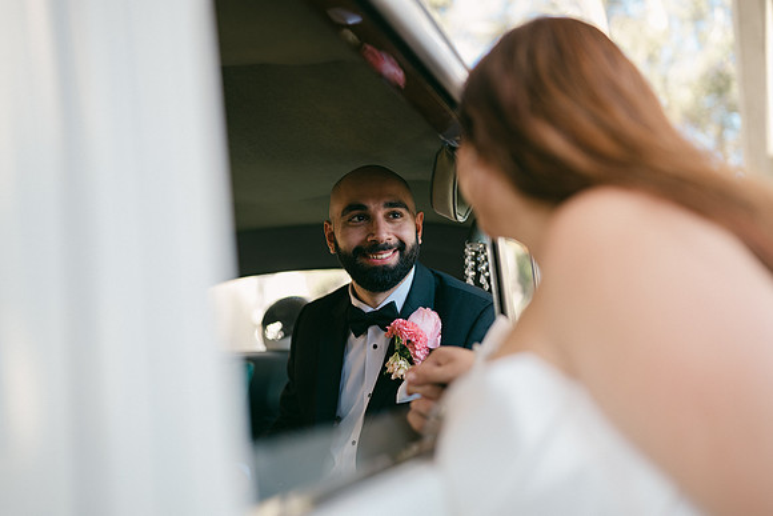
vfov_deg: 37.9
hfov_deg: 54.4
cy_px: 258
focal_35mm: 35
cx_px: 386
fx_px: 752
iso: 64
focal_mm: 35
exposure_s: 1/200
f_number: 1.2
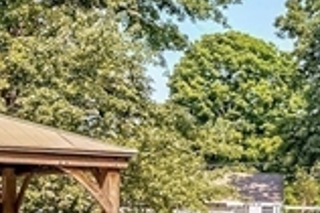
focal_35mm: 91
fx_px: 808
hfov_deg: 18.9
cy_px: 250
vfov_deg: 14.6
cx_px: 518
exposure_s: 1/250
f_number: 8
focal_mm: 14
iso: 320
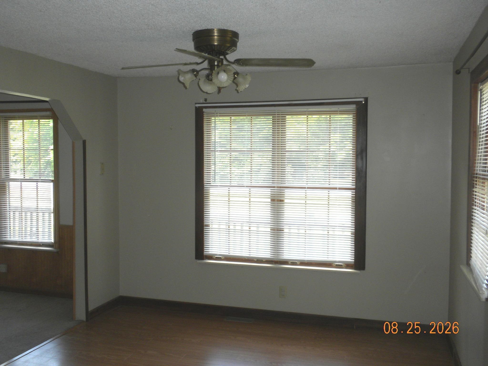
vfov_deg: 38.7
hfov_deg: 50.1
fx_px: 522
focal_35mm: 37
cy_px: 183
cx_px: 244
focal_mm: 6.6
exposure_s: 1/79.5
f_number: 3.5
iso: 110
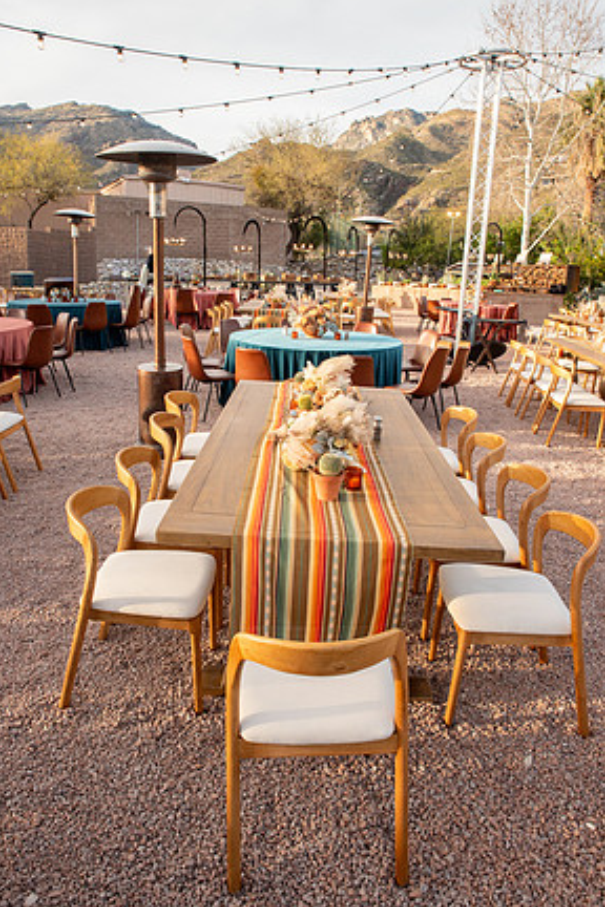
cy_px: 456
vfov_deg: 71.5
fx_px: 630
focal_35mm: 25
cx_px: 292
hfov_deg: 51.3
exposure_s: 1/160
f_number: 11
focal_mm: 24
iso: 400
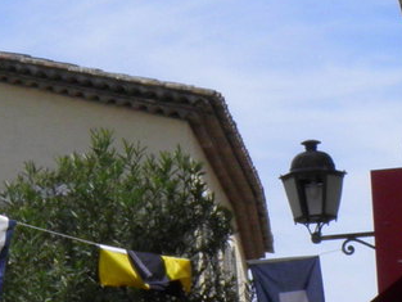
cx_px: 170
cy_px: 4
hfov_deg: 8.8
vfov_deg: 6.6
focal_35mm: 225
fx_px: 2614
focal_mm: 7.9
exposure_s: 1/640
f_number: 6
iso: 100
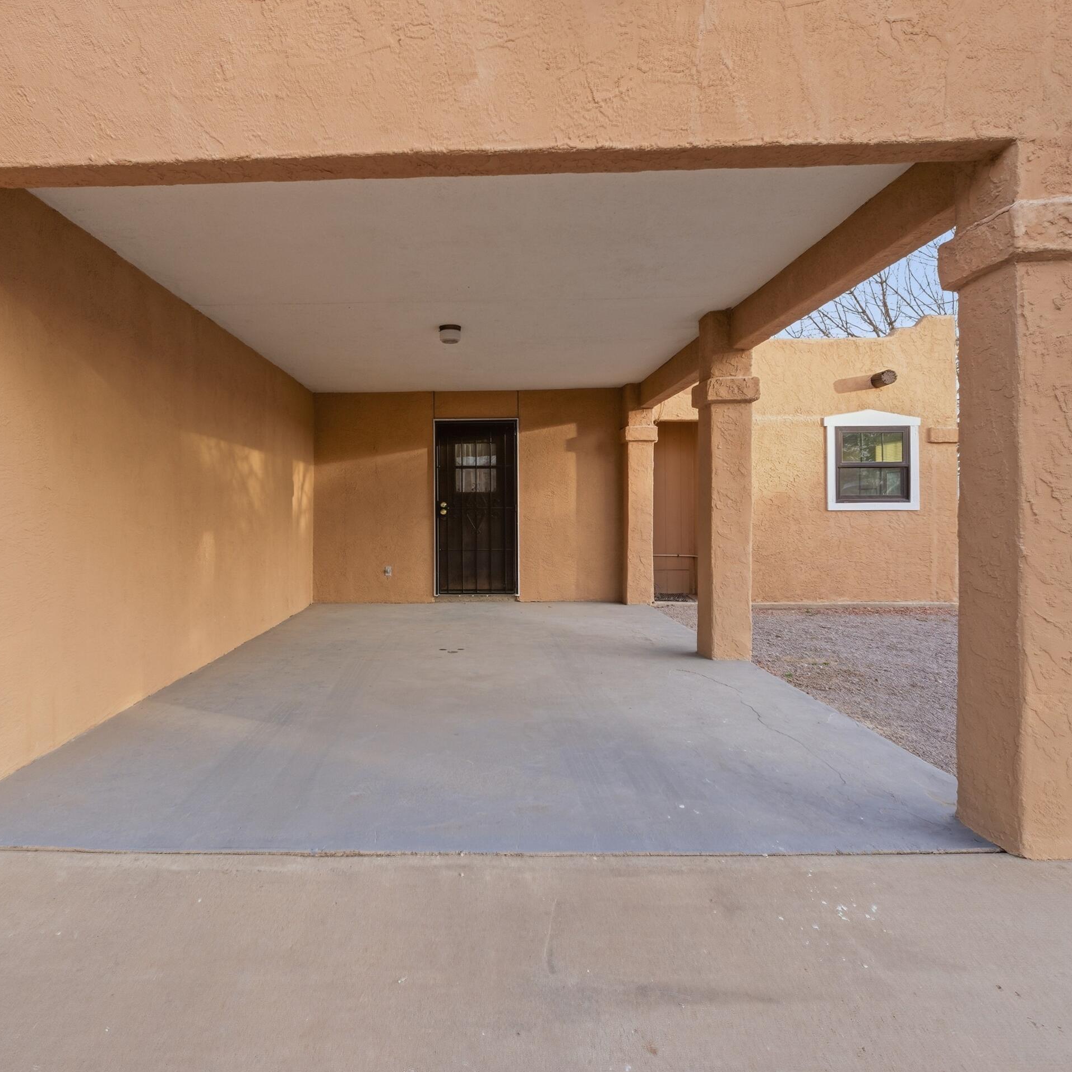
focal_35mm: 20
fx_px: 701
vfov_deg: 74.8
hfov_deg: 74.5
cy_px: 512
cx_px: 468
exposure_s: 1/200
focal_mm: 10
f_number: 4
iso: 100
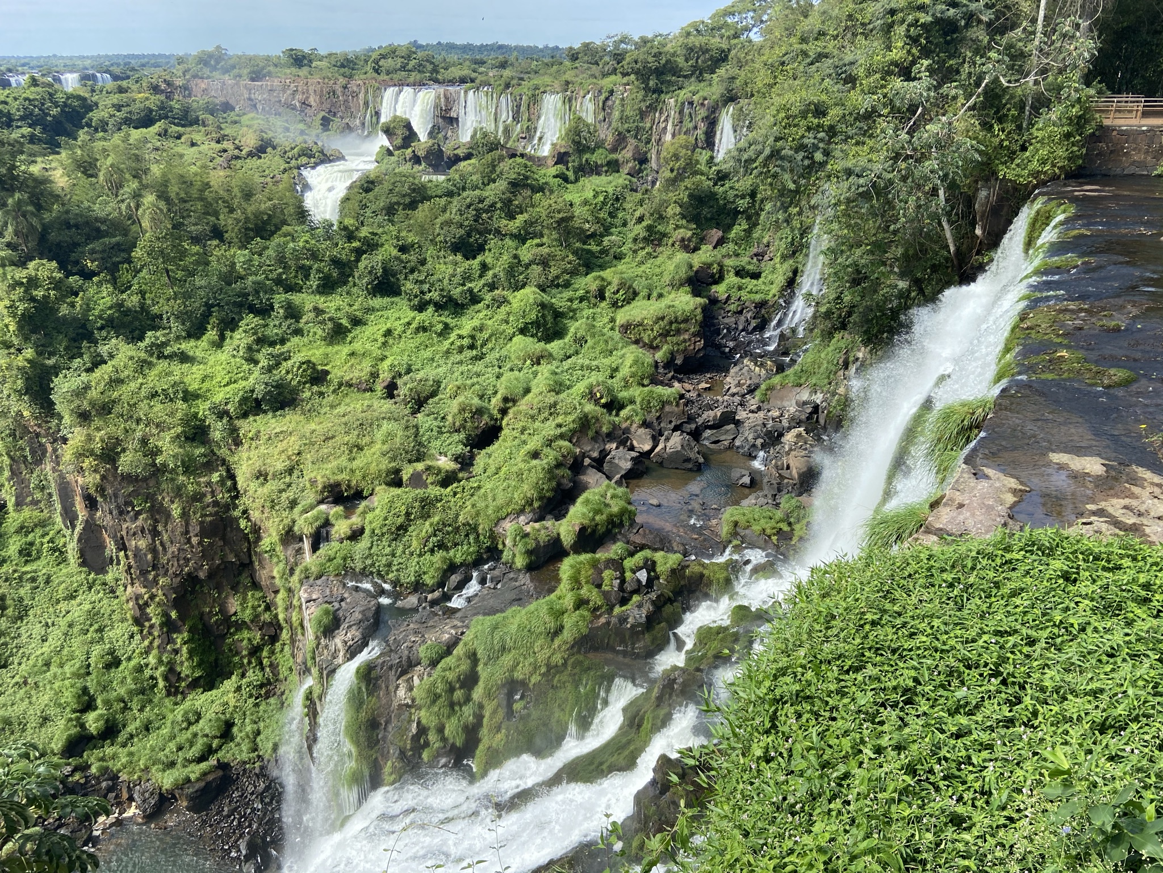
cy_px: 436
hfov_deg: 67.3
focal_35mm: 26
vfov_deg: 53.1
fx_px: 874
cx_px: 582
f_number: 1.8
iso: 32
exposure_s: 1/1124
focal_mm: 4.25
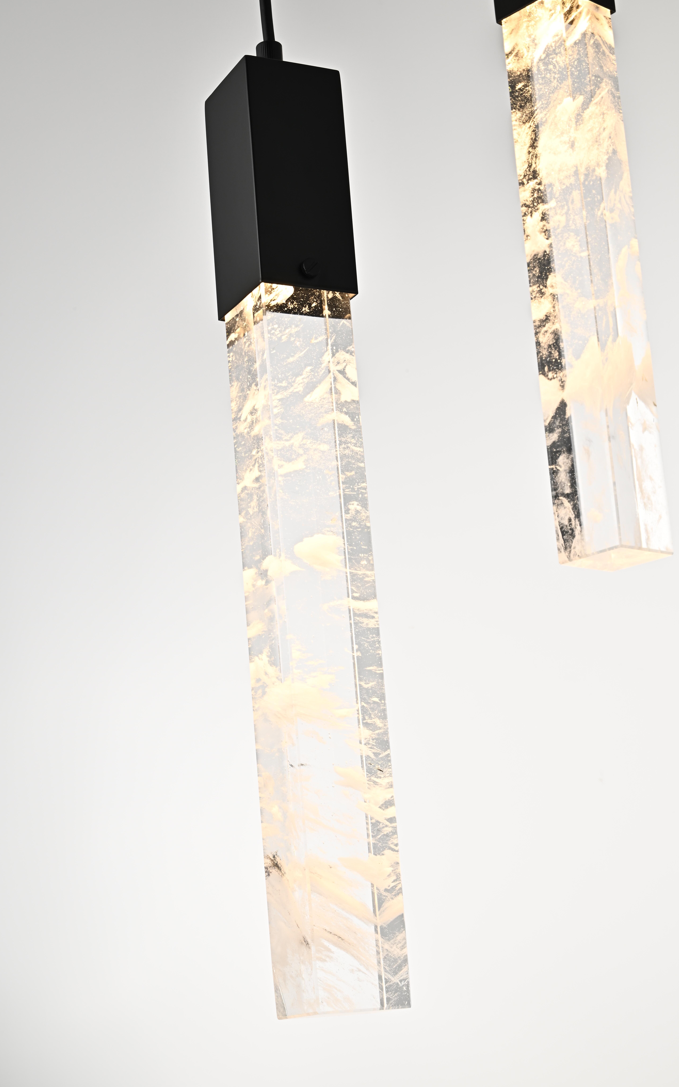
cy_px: 549
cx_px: 338
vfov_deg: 32.0
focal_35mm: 64
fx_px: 1895
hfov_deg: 20.3
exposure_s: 1/15
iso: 125
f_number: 22
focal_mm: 62
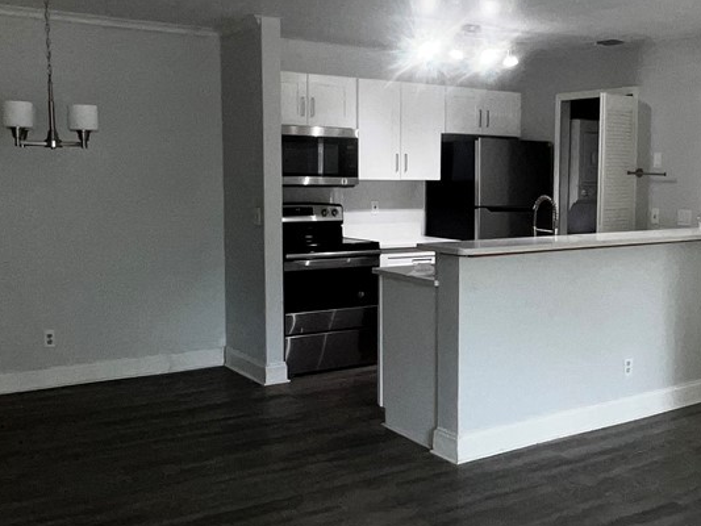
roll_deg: -1.0
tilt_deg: -7.2
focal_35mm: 39
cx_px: 496
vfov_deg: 36.8
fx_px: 790
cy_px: 271
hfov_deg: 46.7
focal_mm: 1.57
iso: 64
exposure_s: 1/60
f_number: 1.8
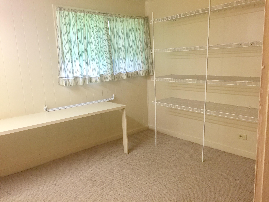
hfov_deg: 61.7
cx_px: 134
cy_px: 101
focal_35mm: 29
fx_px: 225
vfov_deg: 48.2
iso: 125
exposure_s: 1/30
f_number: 2.2
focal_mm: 4.15
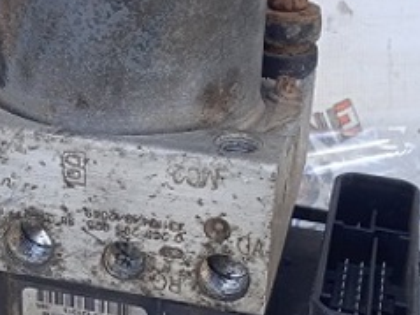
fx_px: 910
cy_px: 156
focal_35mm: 75
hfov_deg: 26.0
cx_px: 176
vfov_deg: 19.6
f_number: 2.2
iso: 124
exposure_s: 1/100
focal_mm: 3.43
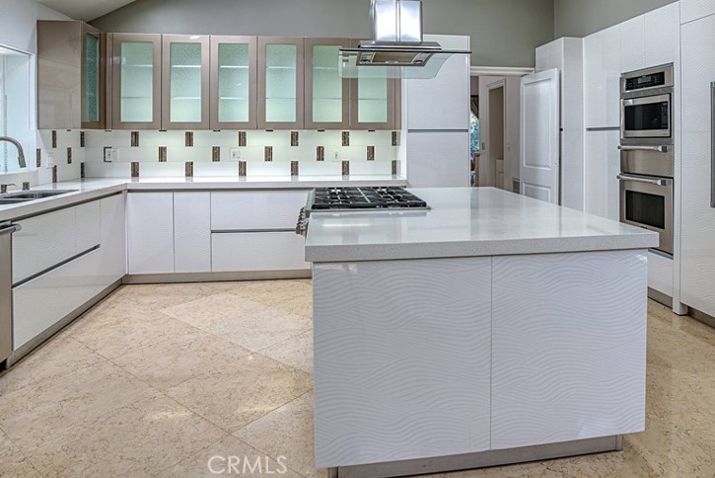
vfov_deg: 51.7
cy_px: 142
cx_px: 403
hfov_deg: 73.4
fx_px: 477
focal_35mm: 24
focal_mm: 17
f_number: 8
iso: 100
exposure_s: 1/6
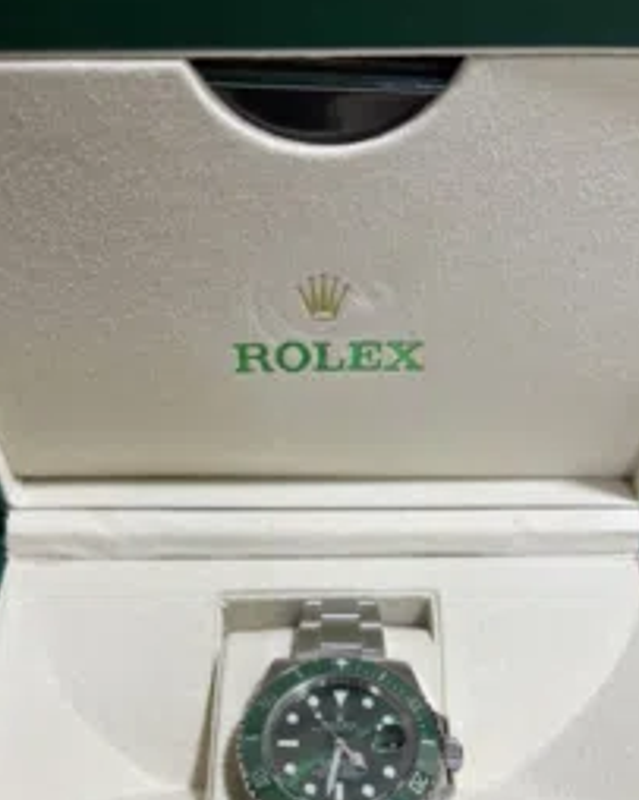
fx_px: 946
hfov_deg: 37.3
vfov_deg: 44.5
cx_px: 318
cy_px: 583
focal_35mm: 40
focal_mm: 5.96
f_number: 1.6
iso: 125
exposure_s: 1/50
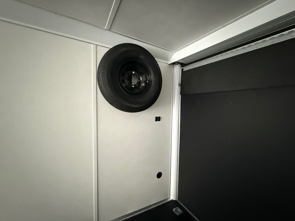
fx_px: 119
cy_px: 110
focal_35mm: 14
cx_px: 148
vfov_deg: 85.7
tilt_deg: -4.9
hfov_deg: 102.1
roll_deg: -1.0
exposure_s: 1/40
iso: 1250
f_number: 2.2
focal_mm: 2.22
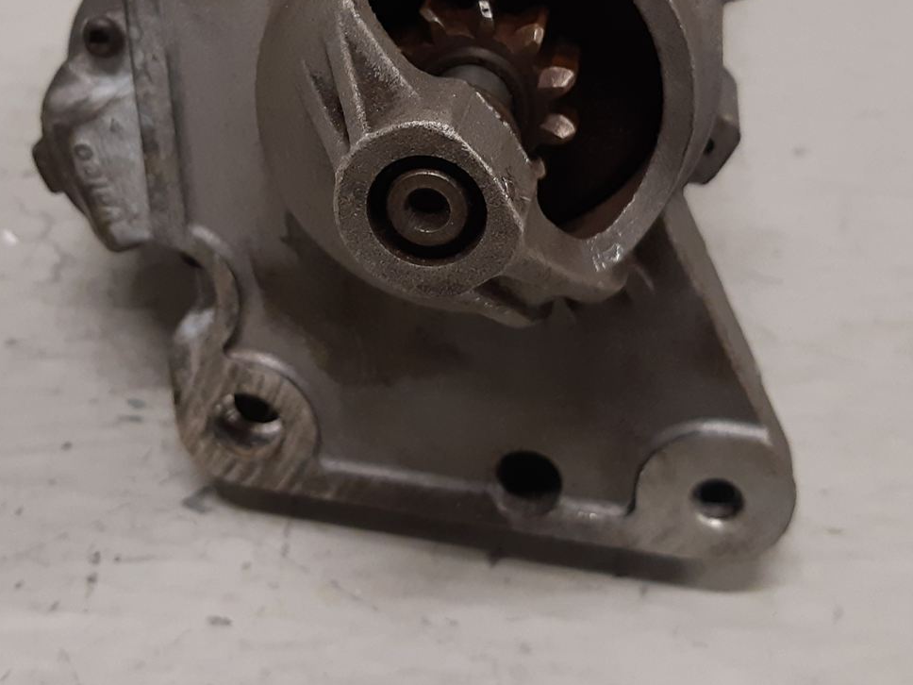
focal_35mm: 55
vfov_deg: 26.1
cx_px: 371
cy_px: 143
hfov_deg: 34.8
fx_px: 1451
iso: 160
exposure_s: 1/50
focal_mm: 3.93
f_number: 1.7
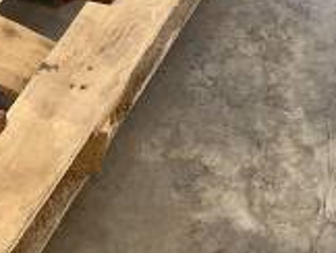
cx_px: -230
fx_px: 1594
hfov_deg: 11.3
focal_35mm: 164
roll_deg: -1.0
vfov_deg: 9.0
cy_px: -60
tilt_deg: -43.6
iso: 32
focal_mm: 4.2
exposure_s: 1/232
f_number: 1.6
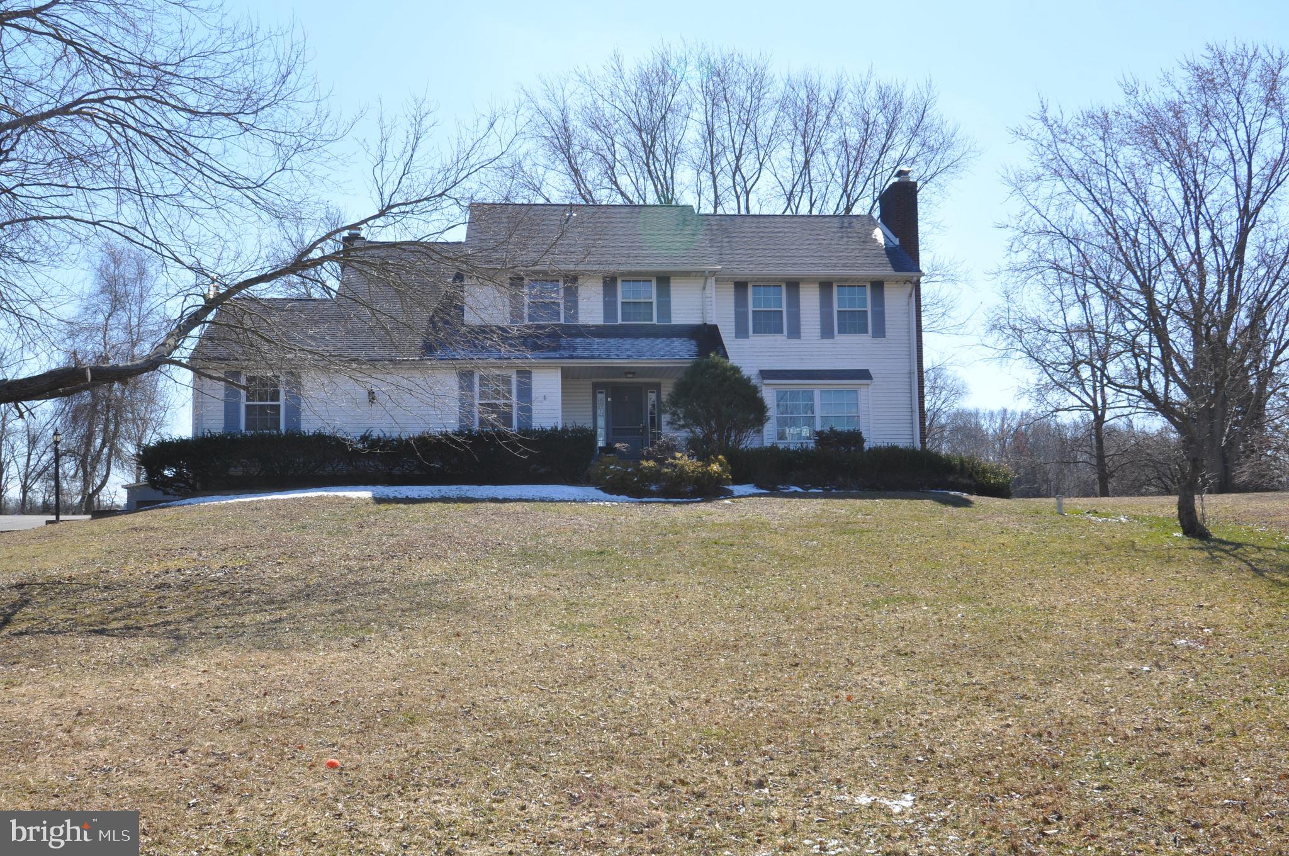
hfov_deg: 53.2
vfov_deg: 36.8
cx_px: 644
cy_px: 428
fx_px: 1287
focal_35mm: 36
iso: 250
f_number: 9.5
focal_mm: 24
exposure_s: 1/350
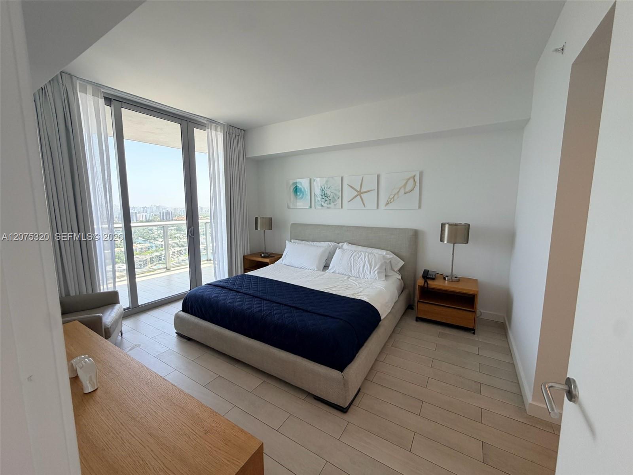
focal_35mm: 14
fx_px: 256
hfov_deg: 102.1
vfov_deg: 85.7
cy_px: 238
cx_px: 316
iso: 80
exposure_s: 1/121
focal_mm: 2.22
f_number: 2.2
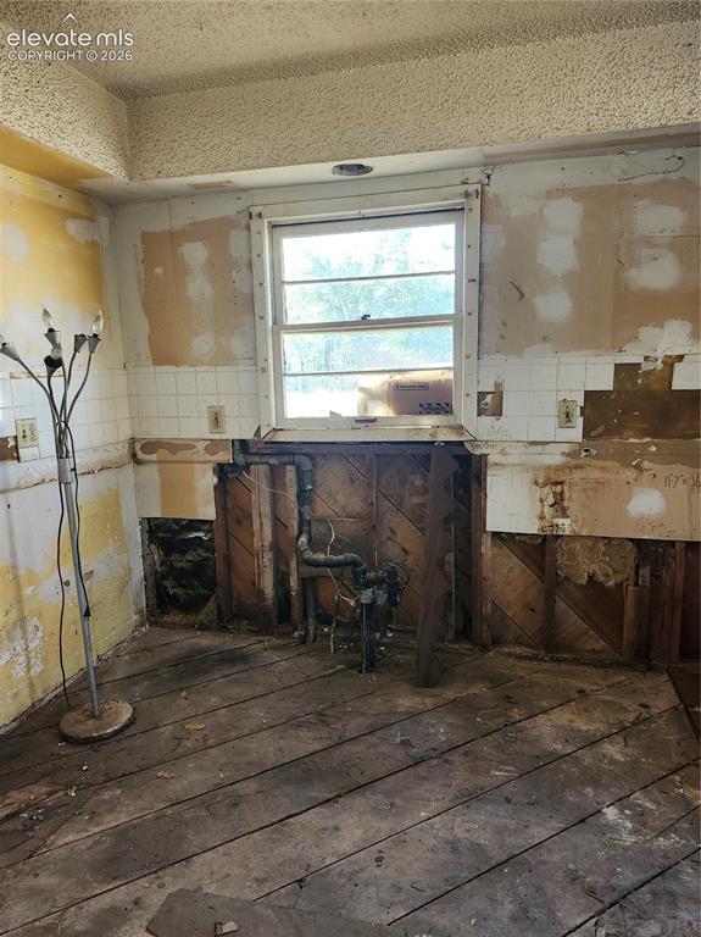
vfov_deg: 74.0
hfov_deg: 58.8
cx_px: 350
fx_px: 622
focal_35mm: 23
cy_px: 468
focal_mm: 5.54
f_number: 1.8
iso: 500
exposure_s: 1/120
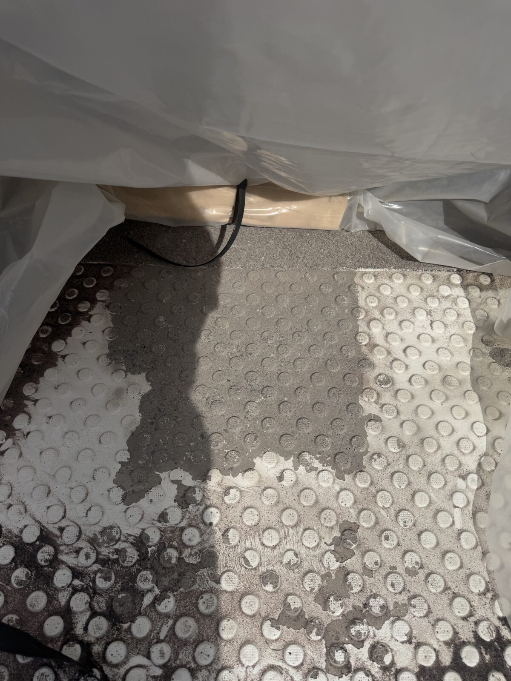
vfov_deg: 71.6
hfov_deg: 56.8
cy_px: 340
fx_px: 472
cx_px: 256
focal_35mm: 24
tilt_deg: -57.4
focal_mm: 6.76
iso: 80
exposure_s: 1/10309
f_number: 1.78
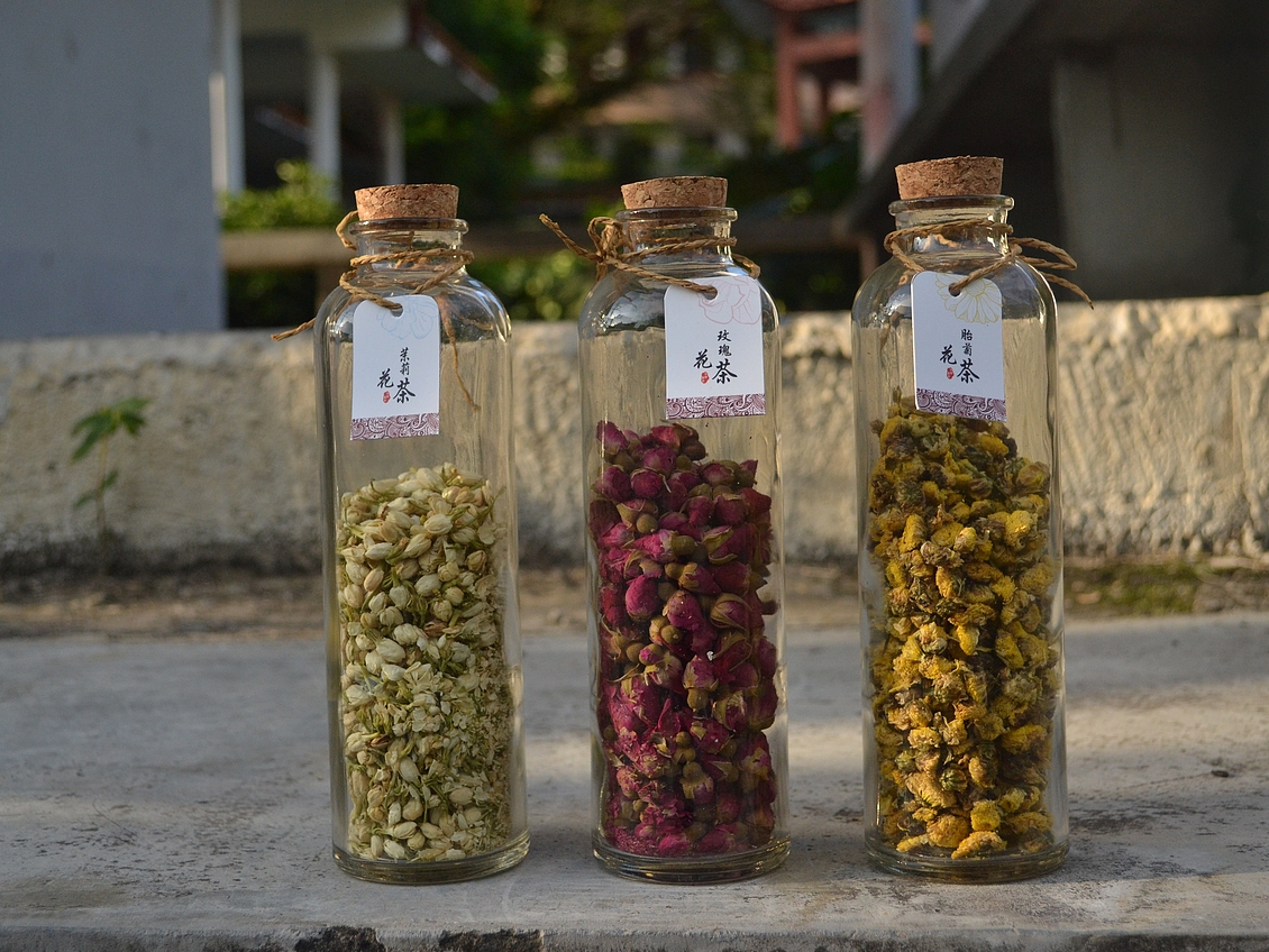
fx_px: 1797
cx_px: 632
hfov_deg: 38.9
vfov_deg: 29.7
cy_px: 477
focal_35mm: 49
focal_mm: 30
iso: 560
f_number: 4.5
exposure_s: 1/1250
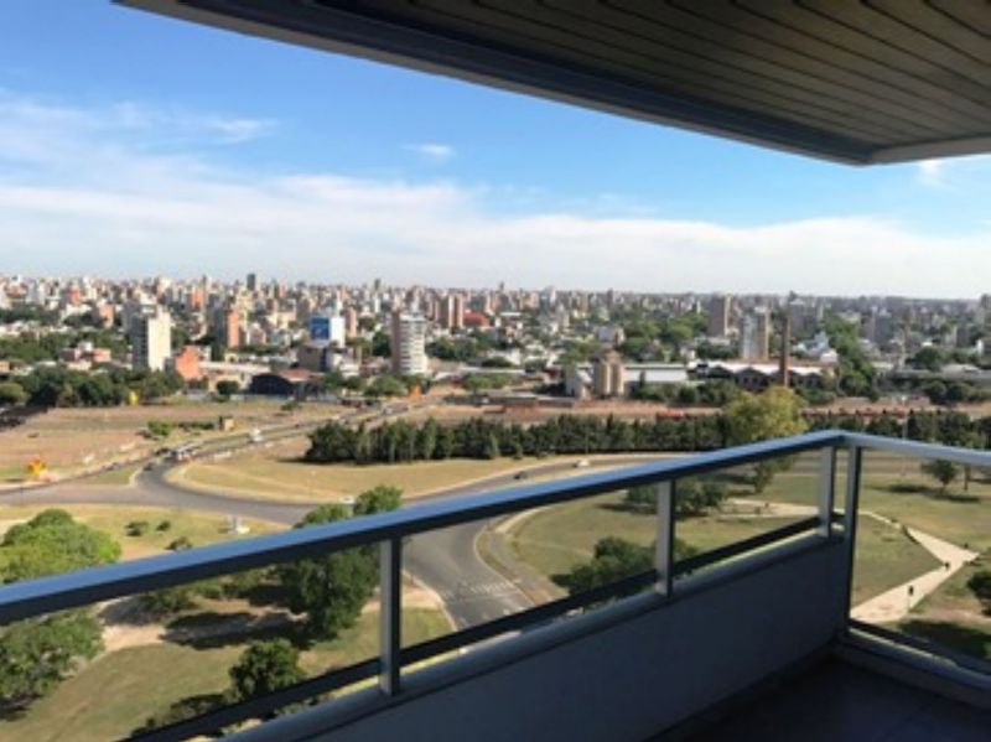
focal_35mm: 28
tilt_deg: -6.1
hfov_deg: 63.5
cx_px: 496
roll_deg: +0.0
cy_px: 371
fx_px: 801
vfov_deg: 49.7
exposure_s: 1/2740
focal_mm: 3.99
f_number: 1.8
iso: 20
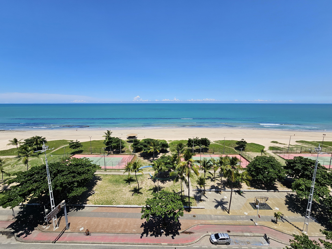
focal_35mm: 13
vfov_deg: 89.9
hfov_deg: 106.2
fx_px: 125
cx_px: 166
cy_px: 124
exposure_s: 1/5000
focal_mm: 2.2
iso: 50
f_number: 2.2
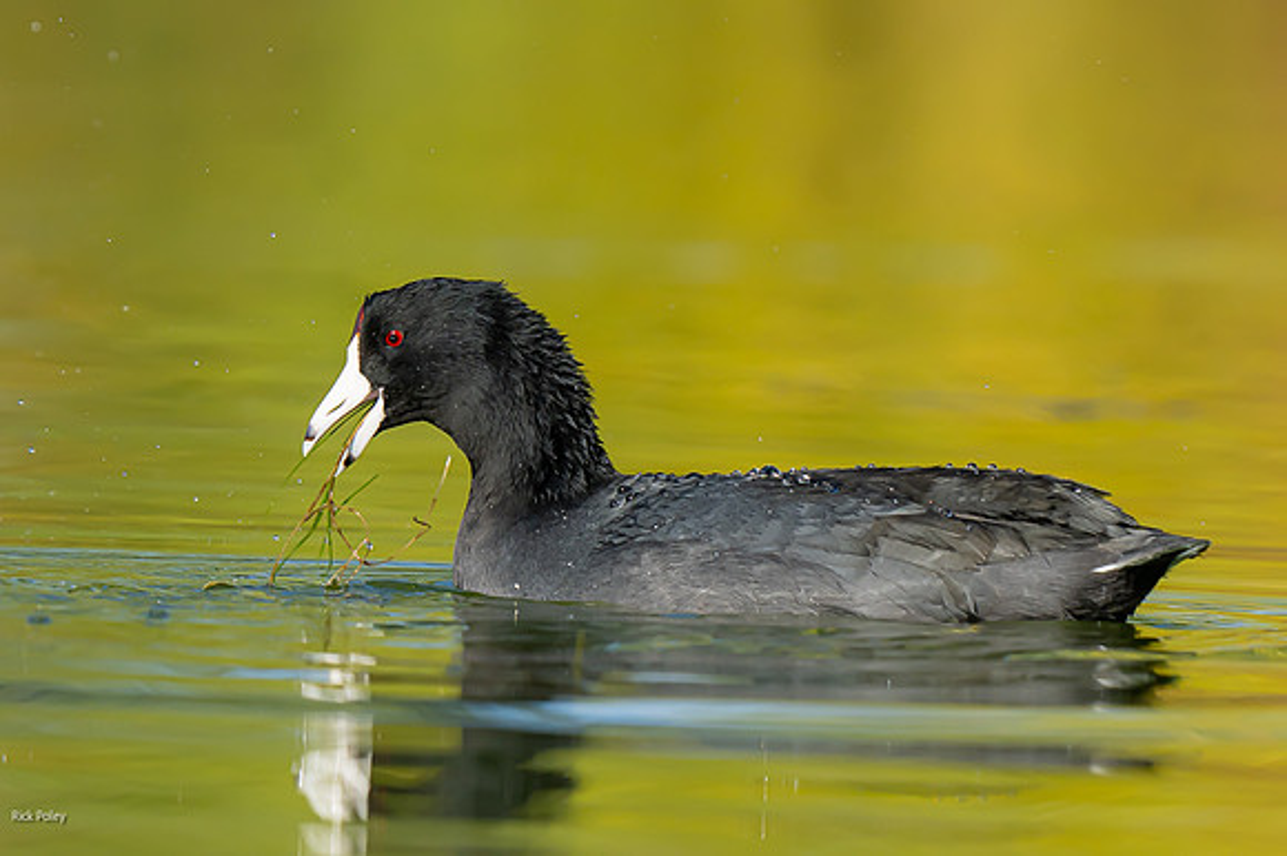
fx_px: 30575
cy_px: 324
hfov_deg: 2.4
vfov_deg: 1.6
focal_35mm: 856
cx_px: 578
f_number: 8
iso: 1000
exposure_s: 1/2000
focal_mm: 459
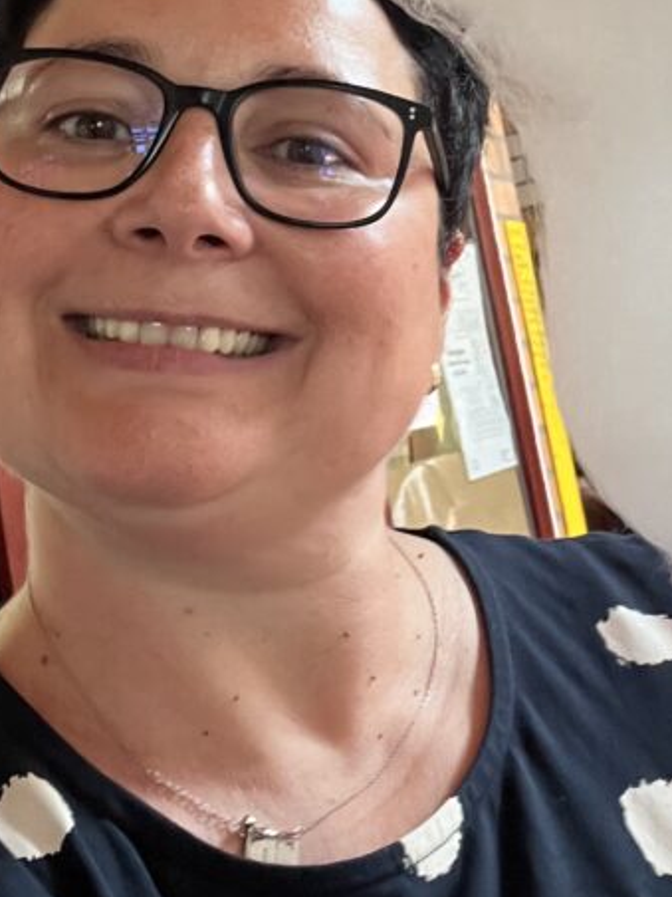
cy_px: 185
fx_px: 1760
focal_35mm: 68
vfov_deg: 28.0
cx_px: 494
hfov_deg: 21.5
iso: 320
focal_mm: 2.71
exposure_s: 1/50
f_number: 2.2
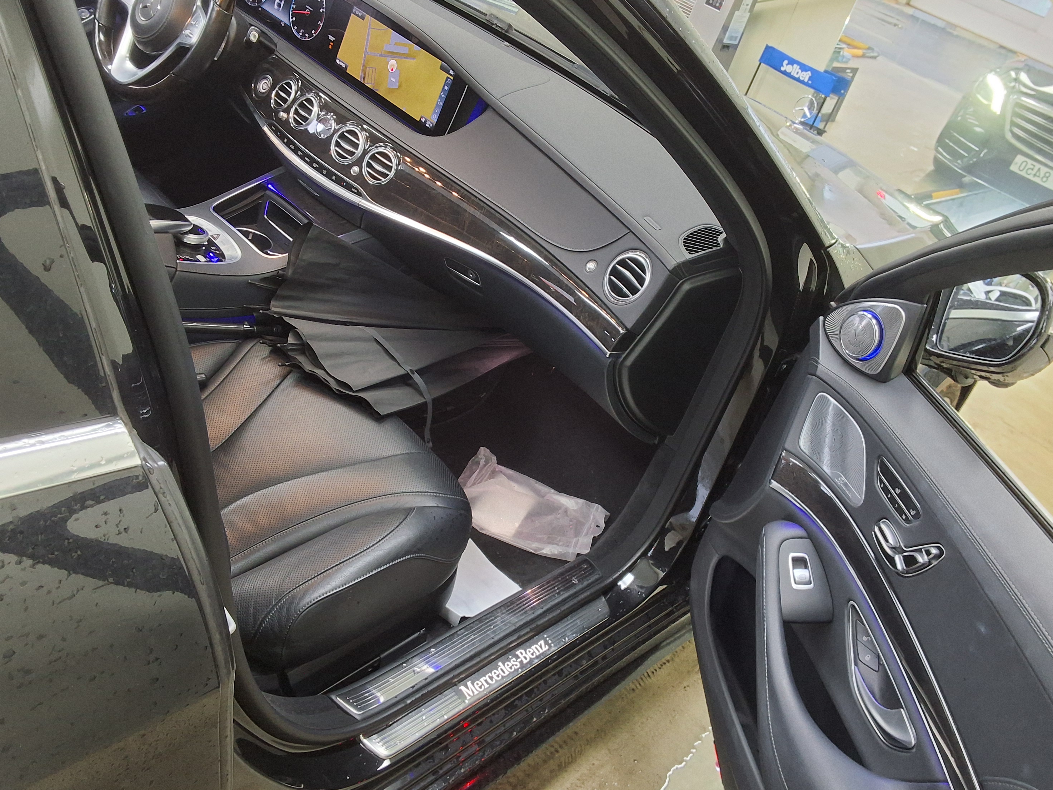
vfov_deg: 45.4
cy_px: 390
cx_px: 560
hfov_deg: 58.3
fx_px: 943
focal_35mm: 31
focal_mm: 2.91
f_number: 1.9
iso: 125
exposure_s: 1/40
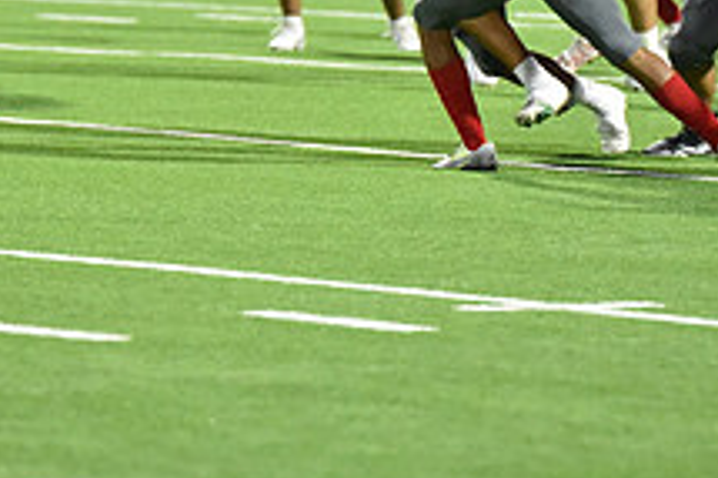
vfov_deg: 2.5
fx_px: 10761
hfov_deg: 3.8
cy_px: -112
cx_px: 404
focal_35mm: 540
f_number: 2.8
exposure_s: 1/1000
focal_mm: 200
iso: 12800
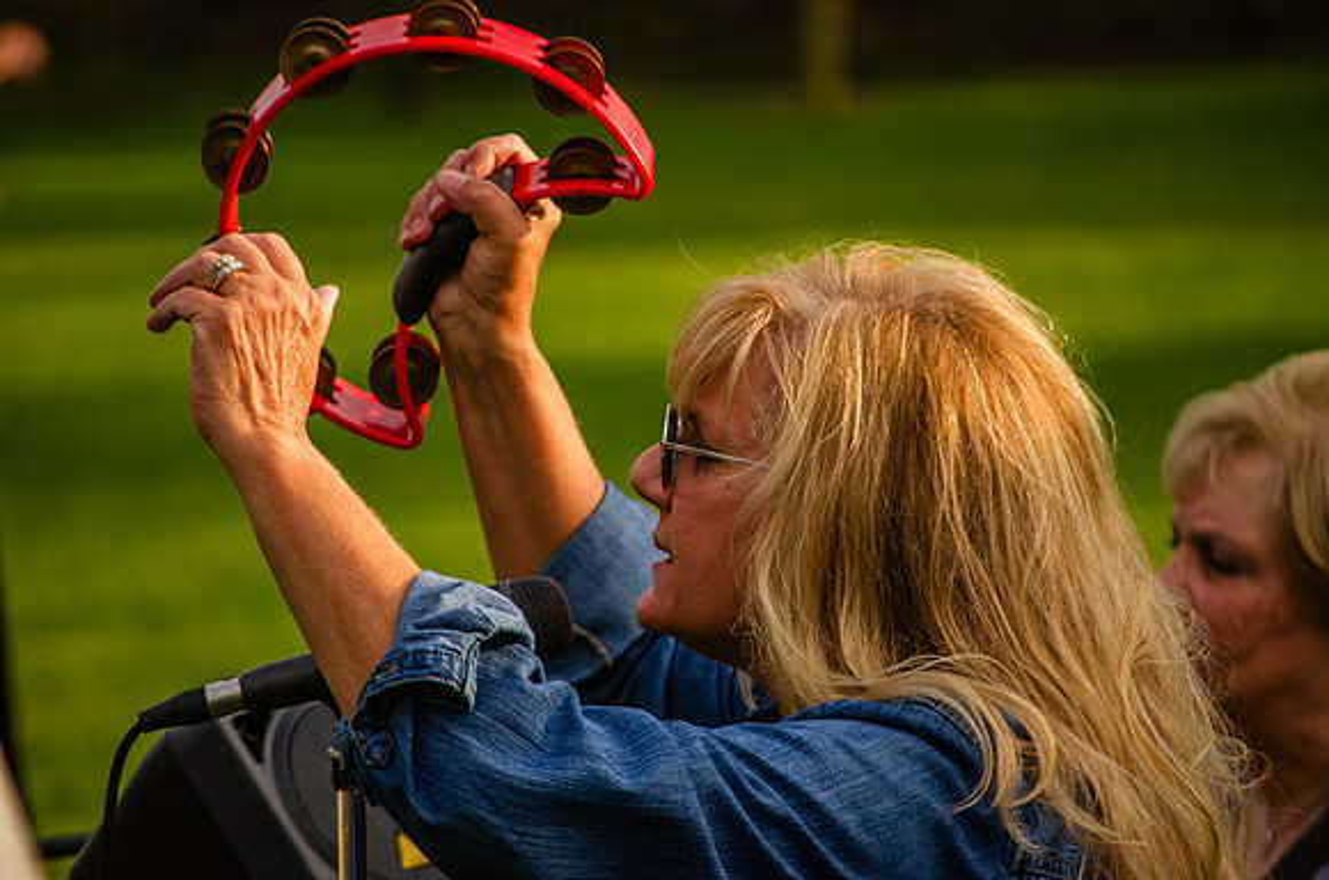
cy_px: 440
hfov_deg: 7.6
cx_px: 664
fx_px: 9946
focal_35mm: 270
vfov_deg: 5.1
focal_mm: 180
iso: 250
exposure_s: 1/500
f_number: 5.6
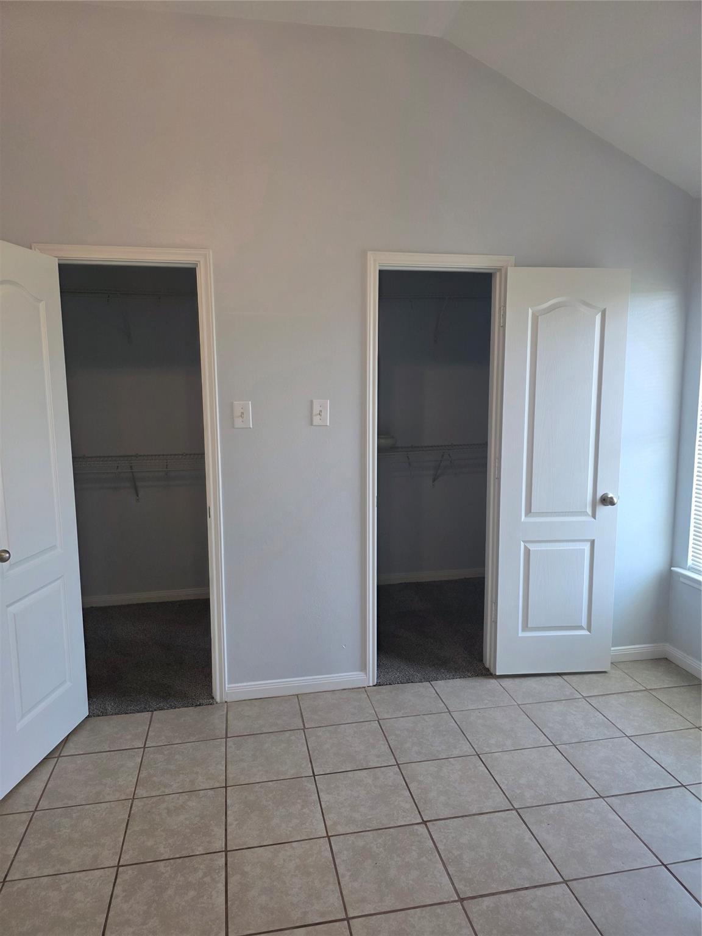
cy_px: 468
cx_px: 351
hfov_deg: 58.9
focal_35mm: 23
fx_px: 622
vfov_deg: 73.9
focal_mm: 6.3
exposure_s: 1/120
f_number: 1.7
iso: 160
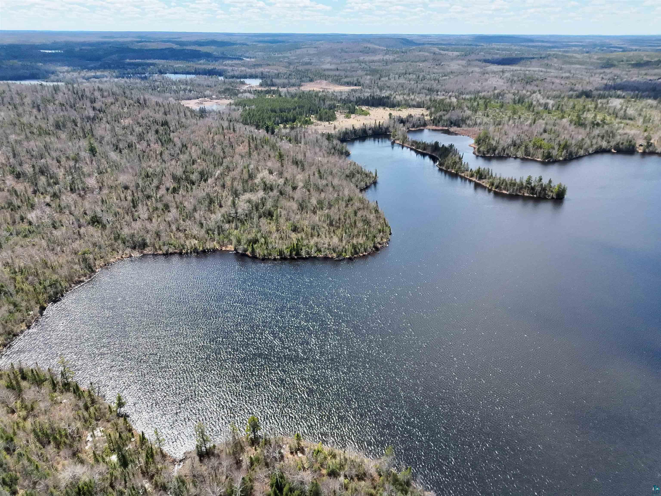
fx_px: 458
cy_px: 248
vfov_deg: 56.8
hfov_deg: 71.6
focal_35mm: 24
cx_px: 330
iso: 340
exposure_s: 1/4000
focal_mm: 6.72
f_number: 1.7
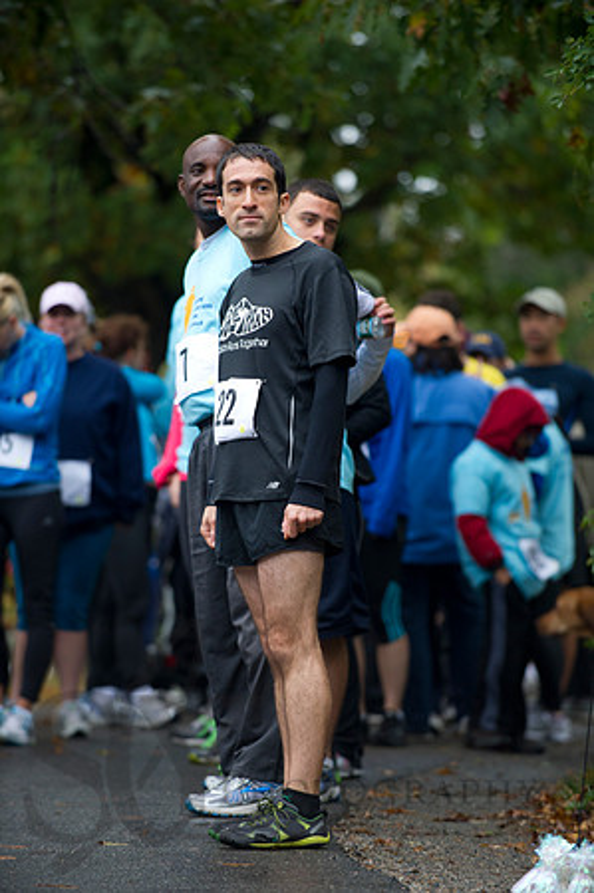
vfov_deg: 10.3
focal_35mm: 200
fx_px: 4961
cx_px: 297
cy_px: 446
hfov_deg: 6.9
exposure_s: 1/320
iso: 1600
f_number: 4
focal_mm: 200
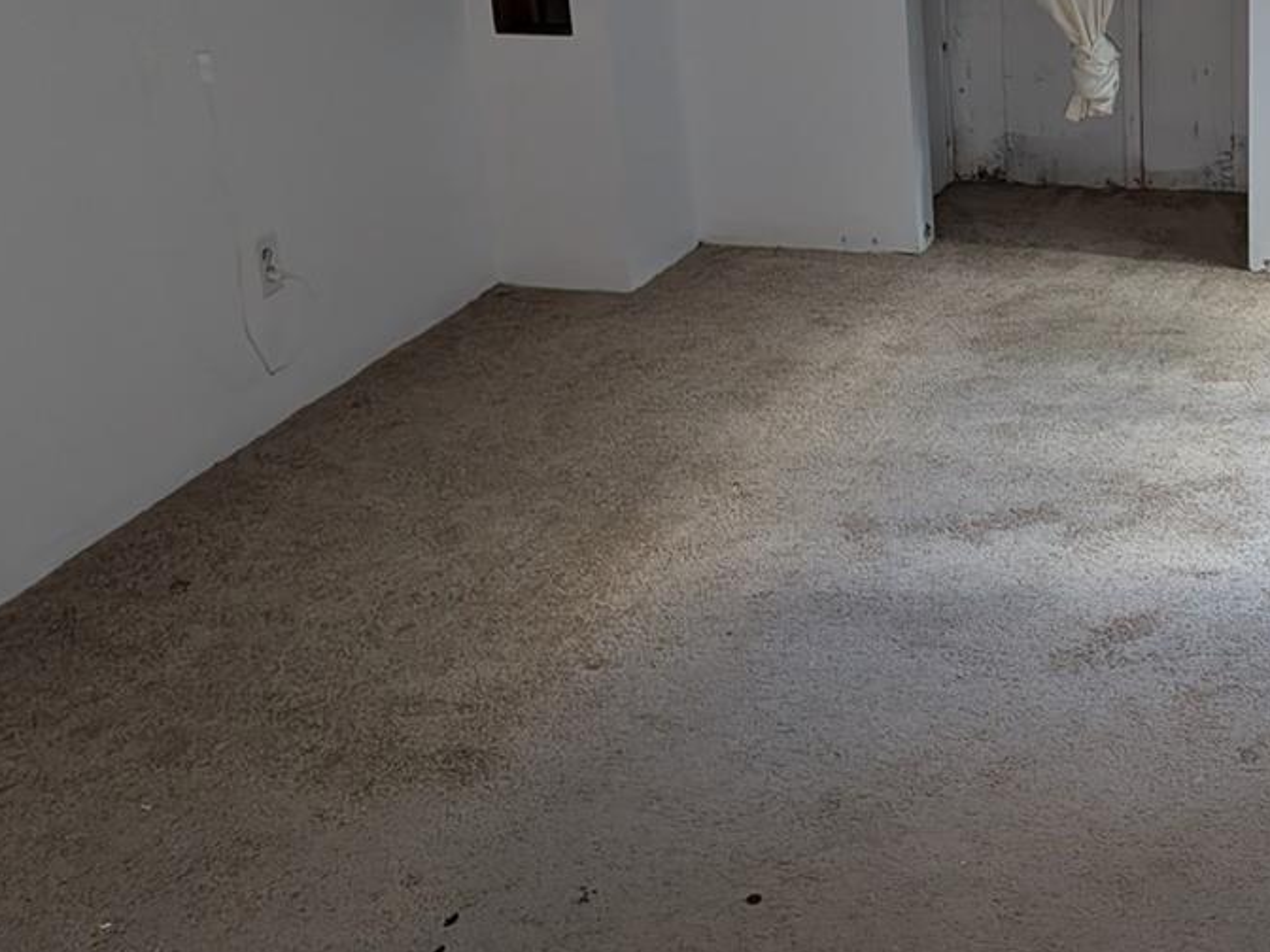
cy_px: 242
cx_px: 922
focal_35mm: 57
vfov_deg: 25.4
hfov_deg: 33.2
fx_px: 2091
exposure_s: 1/28
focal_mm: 6.9
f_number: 1.68
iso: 1834
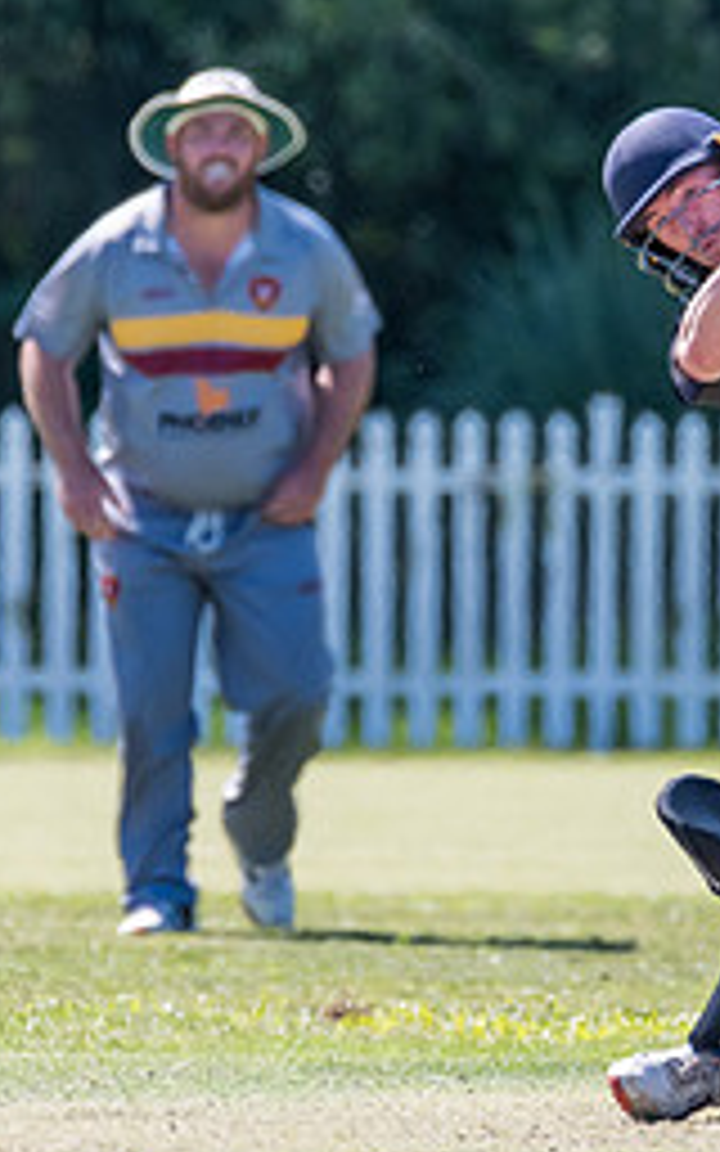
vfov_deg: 1.3
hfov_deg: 0.8
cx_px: 604
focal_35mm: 1571
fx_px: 49323
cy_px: 464
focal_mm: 600
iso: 1250
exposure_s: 1/2000
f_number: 6.3
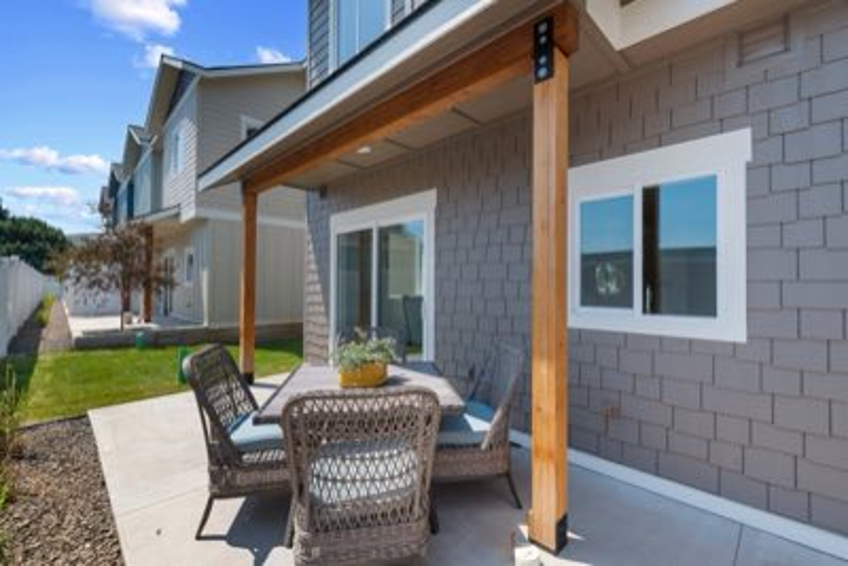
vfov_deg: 77.4
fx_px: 353
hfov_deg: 100.4
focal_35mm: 15
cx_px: 424
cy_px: 283
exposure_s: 1/1250
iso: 100
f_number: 7.1
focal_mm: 15
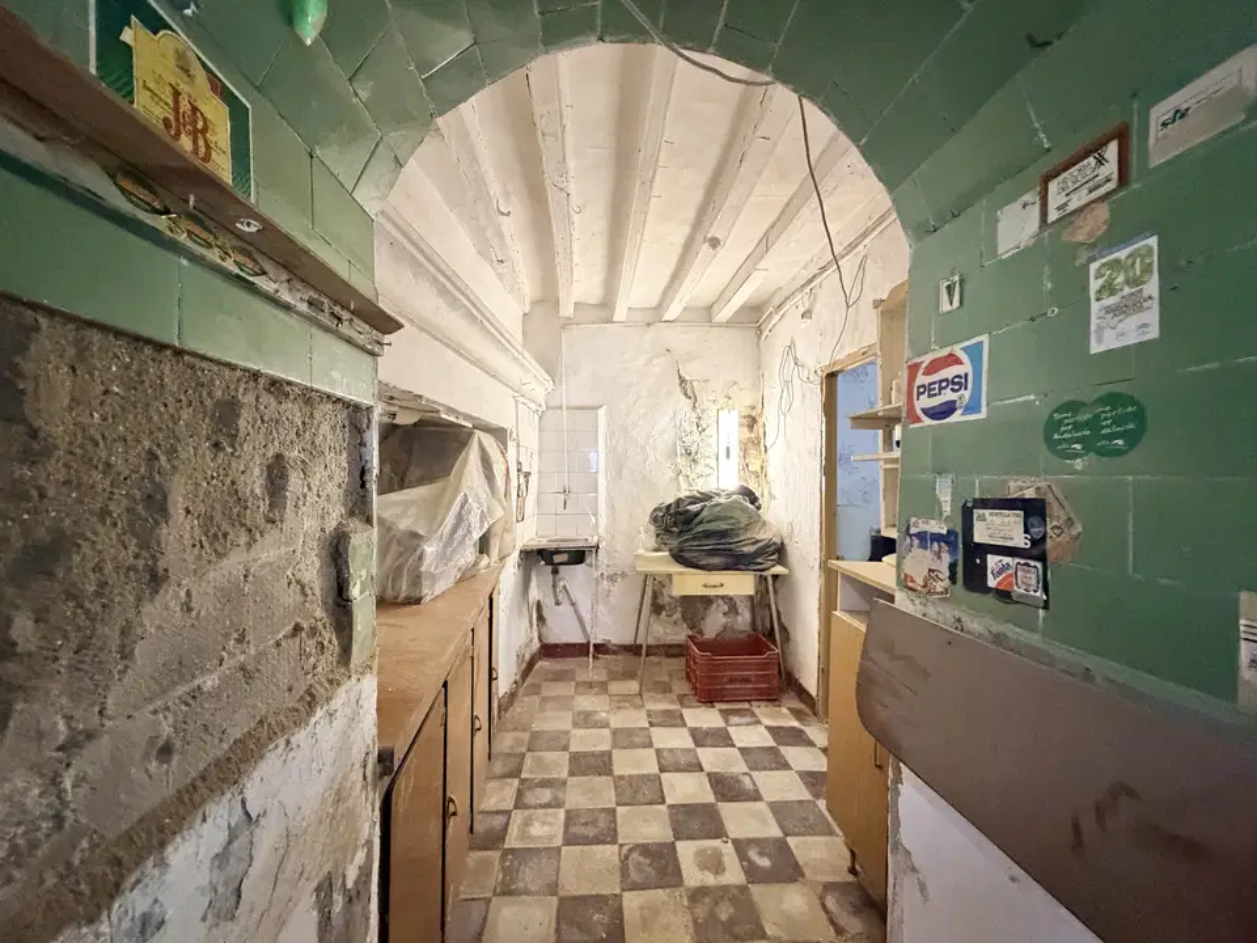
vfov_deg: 85.7
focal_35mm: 14
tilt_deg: +1.0
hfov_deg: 102.1
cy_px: 472
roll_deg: -1.0
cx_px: 628
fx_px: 508
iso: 800
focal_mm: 2.22
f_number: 2.2
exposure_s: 1/50
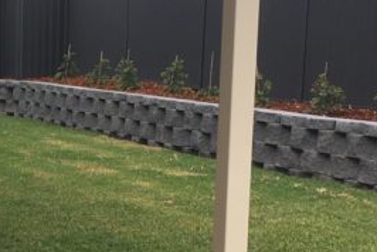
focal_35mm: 116
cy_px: 266
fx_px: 1216
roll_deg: +1.1
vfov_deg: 11.7
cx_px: -96
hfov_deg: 16.7
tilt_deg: -11.3
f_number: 2.2
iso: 25
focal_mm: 4.15
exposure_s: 1/974
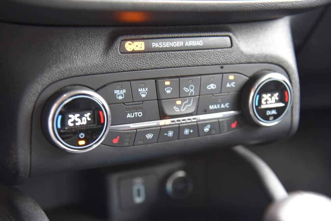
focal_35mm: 63
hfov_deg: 31.9
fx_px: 579
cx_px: 163
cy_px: 112
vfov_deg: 21.6
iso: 500
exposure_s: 1/13
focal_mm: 62
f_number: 4
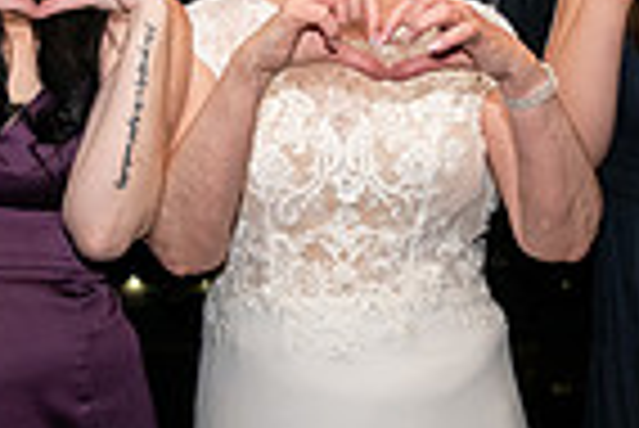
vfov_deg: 12.0
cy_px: 52
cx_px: 374
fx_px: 2026
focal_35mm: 114
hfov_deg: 17.9
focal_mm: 28
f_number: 4
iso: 2500
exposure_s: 1/320
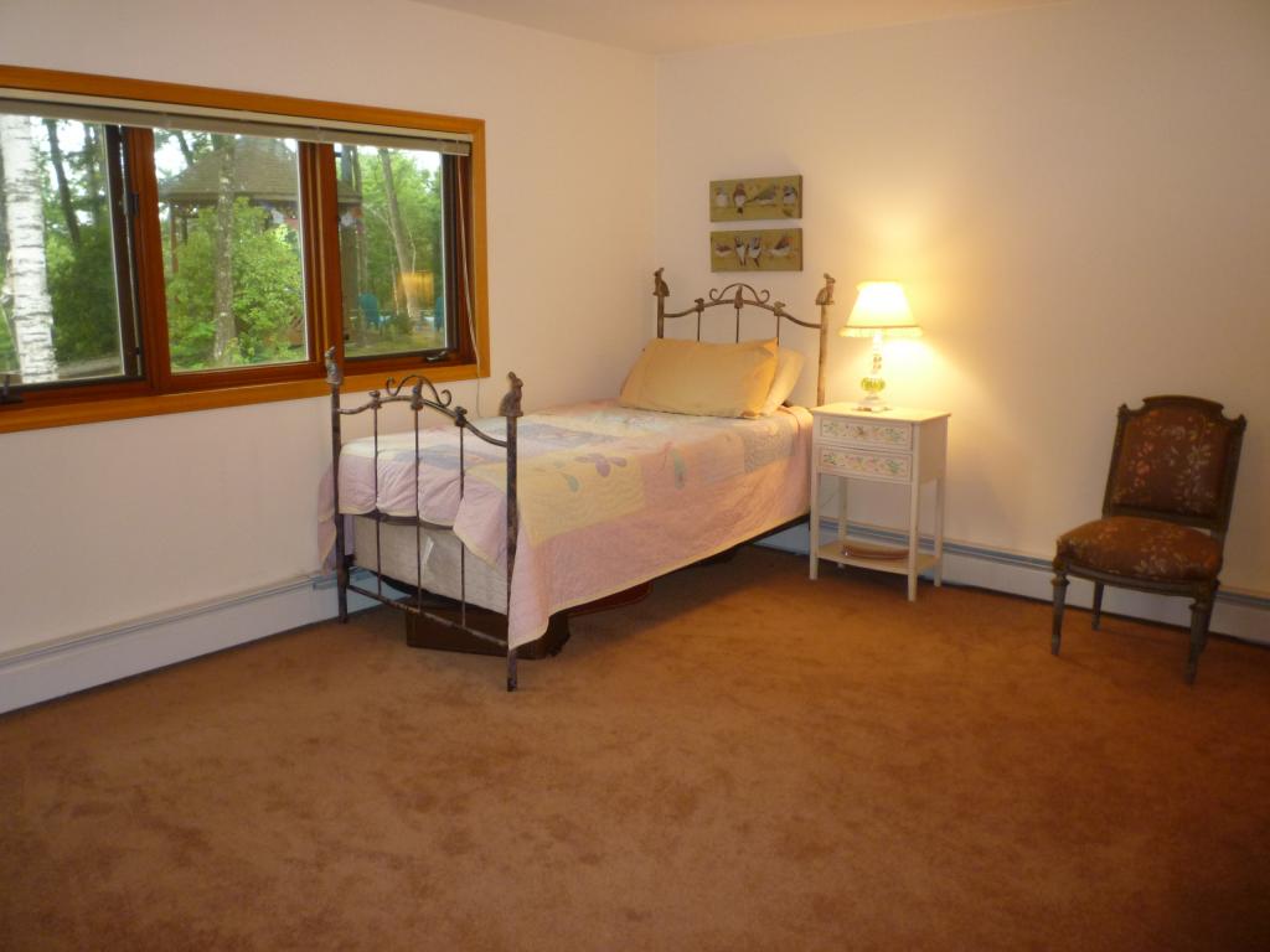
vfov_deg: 48.2
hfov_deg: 61.7
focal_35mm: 29
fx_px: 1064
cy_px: 476
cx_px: 635
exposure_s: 1/30
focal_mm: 5.2
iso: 200
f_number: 3.3
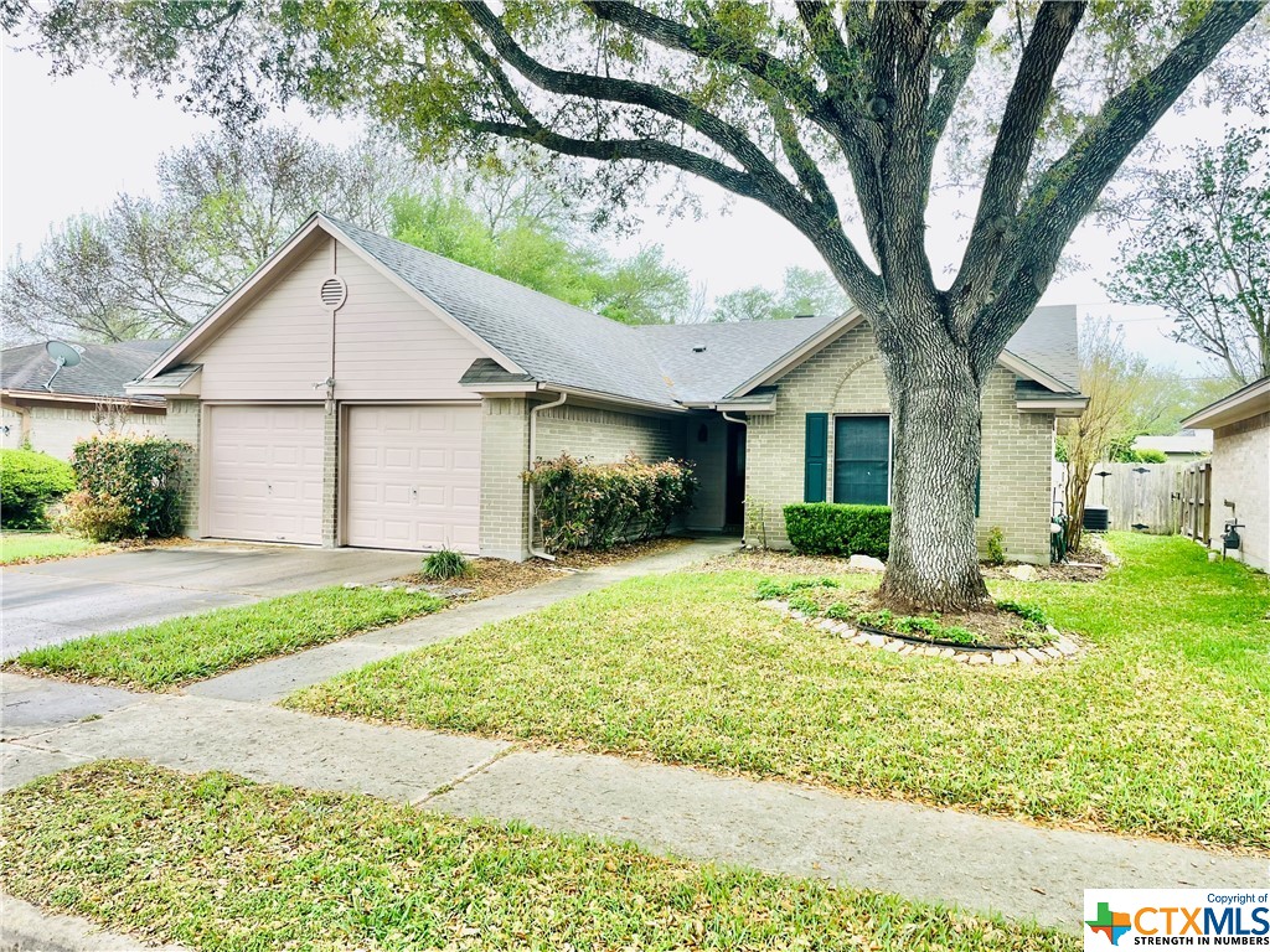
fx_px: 954
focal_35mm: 26
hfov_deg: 67.3
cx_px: 635
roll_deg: -1.5
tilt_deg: -0.2
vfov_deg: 53.1
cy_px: 476
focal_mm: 4.2
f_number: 1.6
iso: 40
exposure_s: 1/121
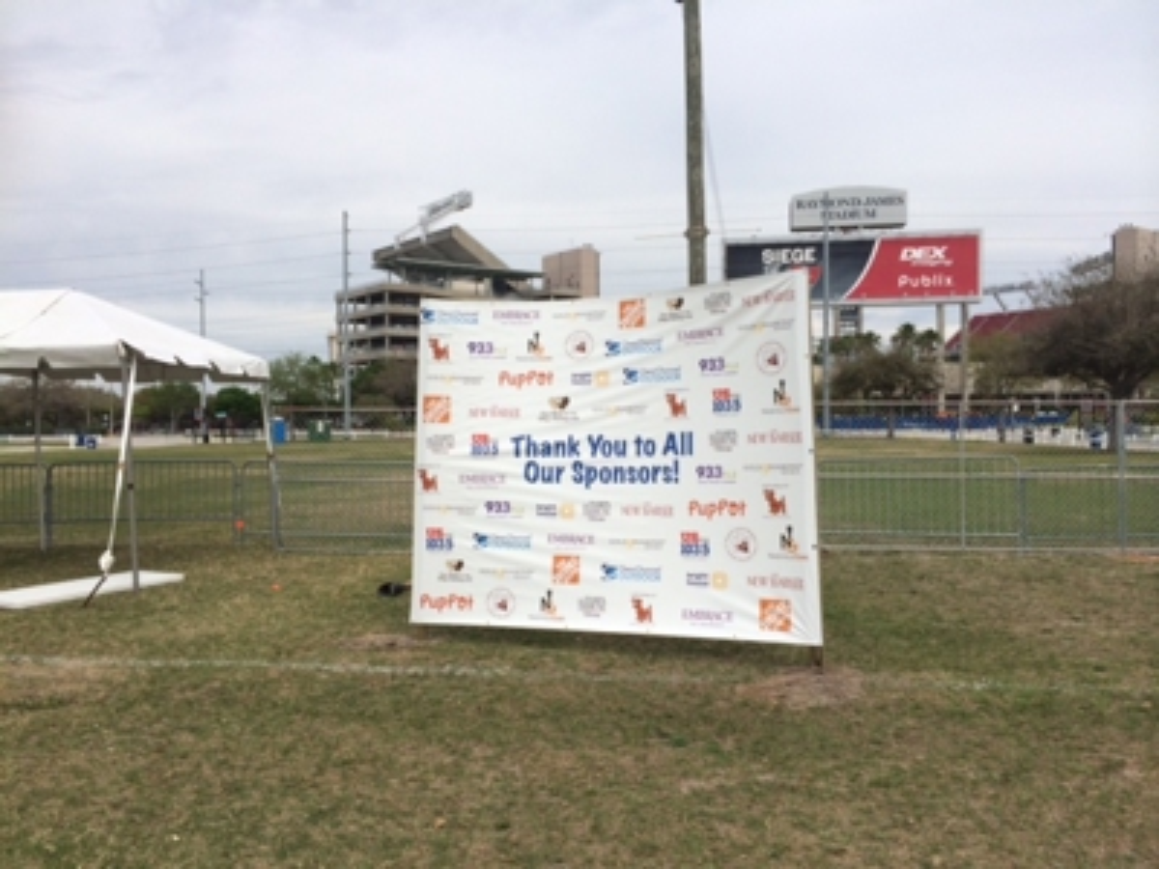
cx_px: 580
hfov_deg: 60.0
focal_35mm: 30
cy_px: 434
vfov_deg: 46.8
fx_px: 1004
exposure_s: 1/3425
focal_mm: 4.12
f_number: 2.2
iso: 32
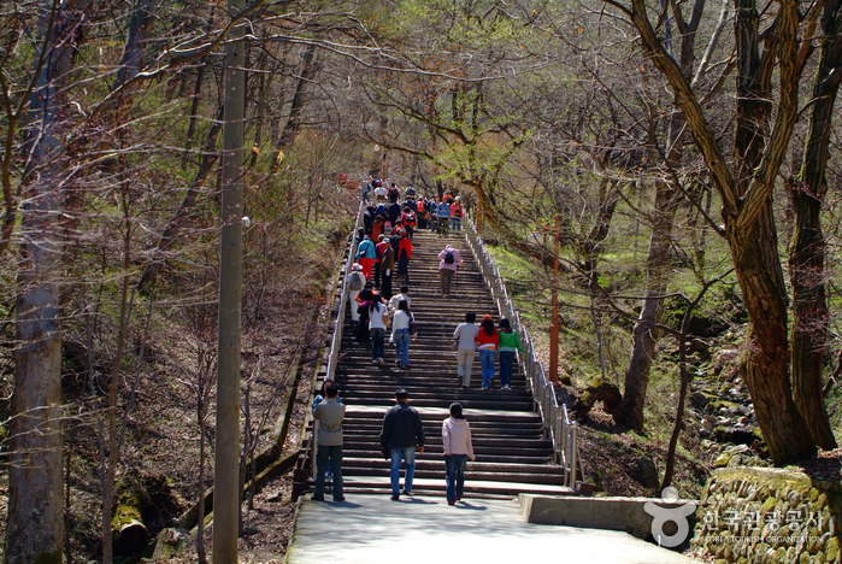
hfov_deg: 29.6
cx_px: 421
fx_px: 1592
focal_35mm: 68
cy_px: 282
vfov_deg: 20.1
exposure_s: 1/125
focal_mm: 45
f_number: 5.6
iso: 100
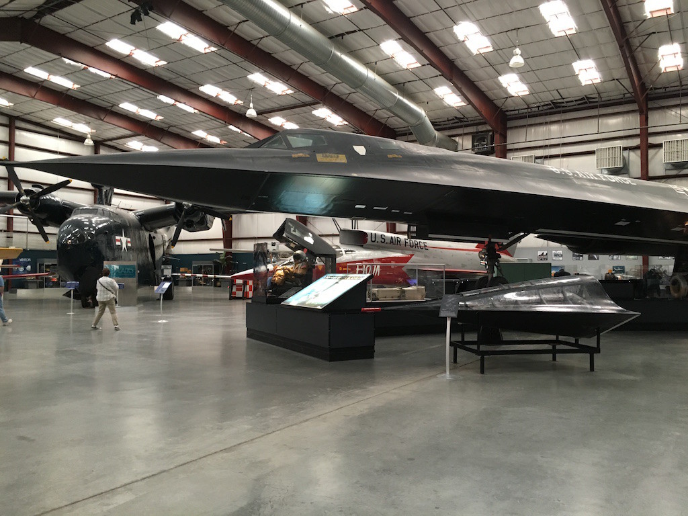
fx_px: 576
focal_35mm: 29
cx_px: 344
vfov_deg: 48.2
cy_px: 258
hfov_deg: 61.7
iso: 125
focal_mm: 4.15
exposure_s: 1/30
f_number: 2.2
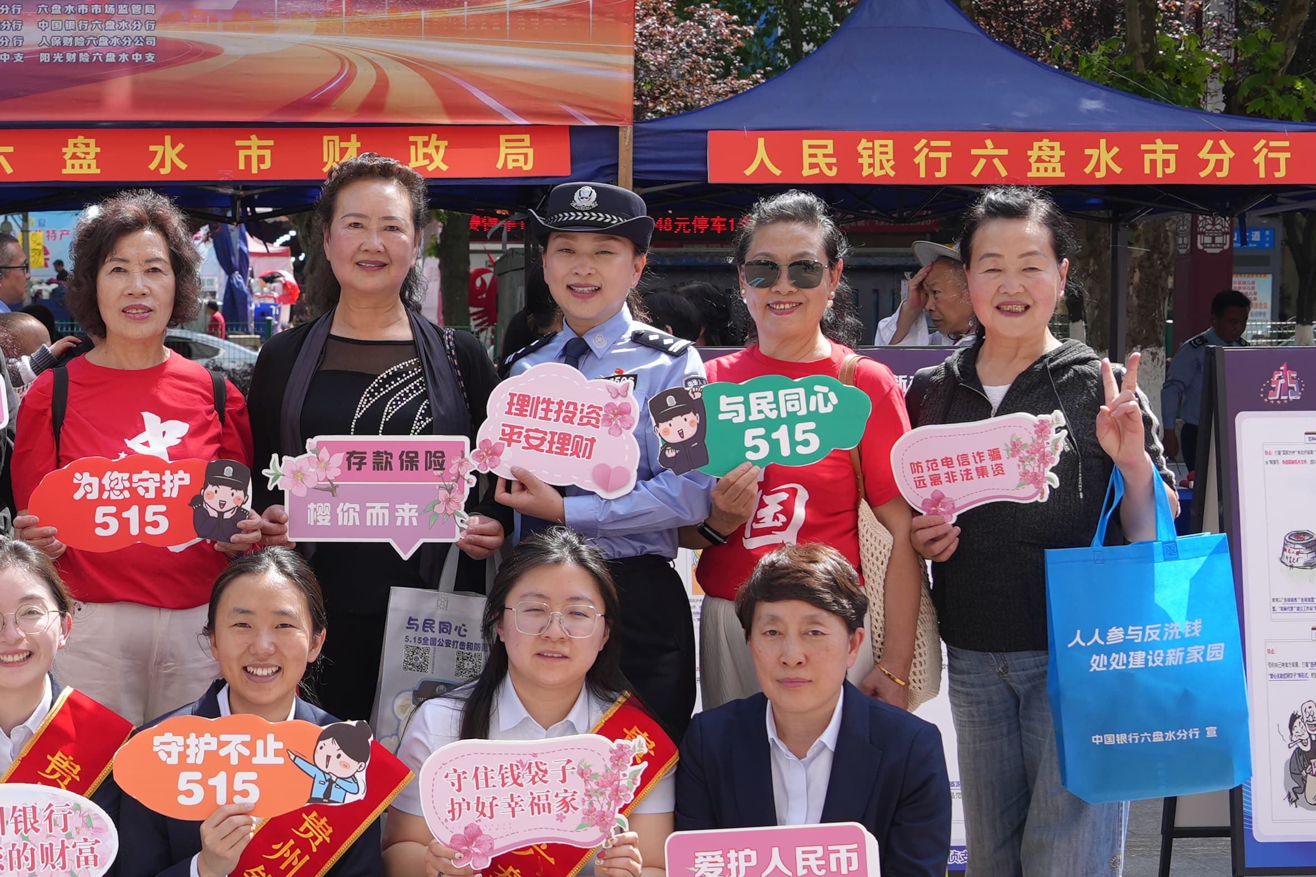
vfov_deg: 19.4
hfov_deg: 27.7
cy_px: 549
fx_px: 2559
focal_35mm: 70
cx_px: 102
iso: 100
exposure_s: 1/320
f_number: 4.5
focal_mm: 24
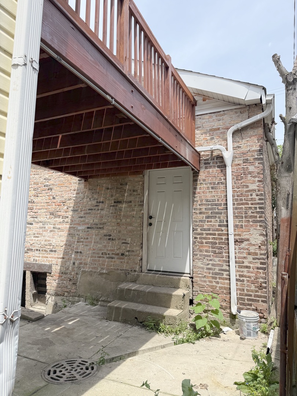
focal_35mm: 24
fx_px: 275
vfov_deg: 71.6
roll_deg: -1.2
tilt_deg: +6.8
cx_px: 148
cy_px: 198
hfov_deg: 56.8
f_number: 1.78
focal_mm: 6.76
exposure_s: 1/2169
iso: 80
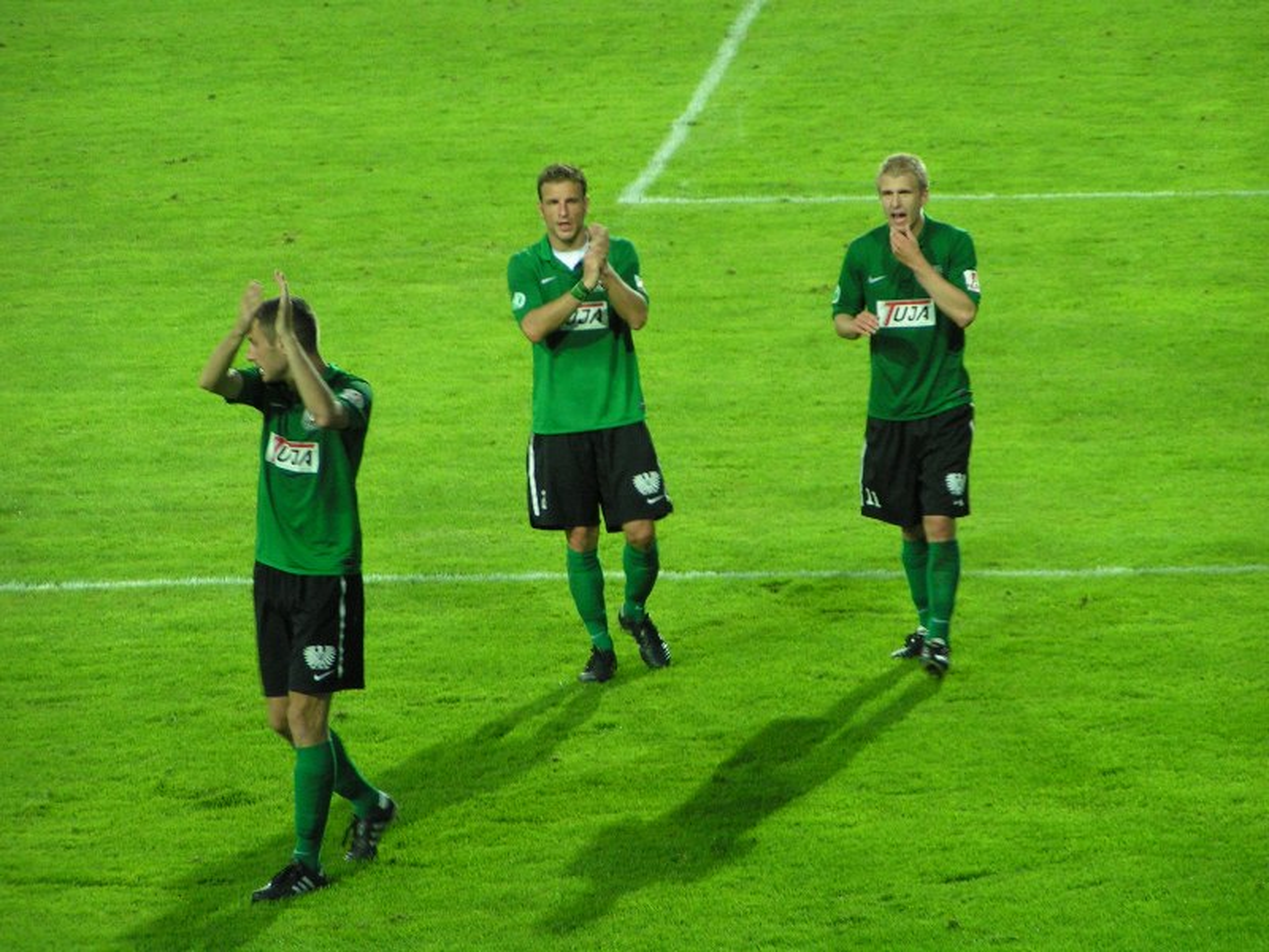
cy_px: 476
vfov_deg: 7.2
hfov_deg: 9.6
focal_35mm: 206
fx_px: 7552
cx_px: 634
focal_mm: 31.5
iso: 200
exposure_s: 1/80
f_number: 3.5
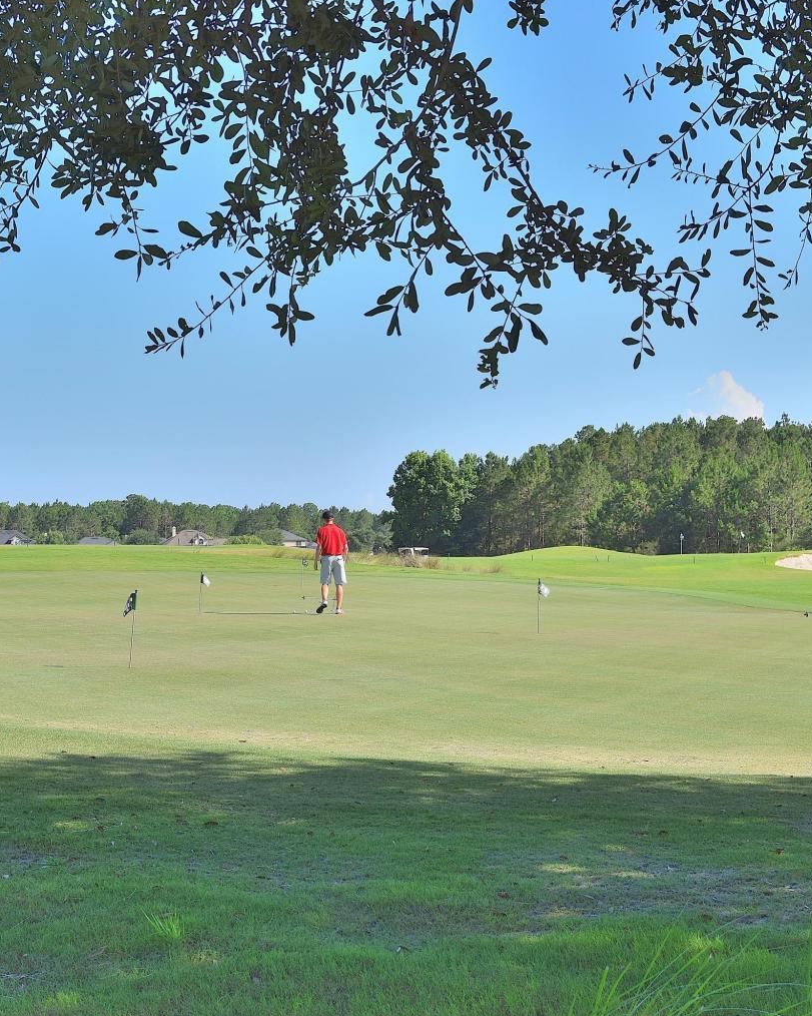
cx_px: 191
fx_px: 1923
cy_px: 505
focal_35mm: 64
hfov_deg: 23.6
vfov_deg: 29.6
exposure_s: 1/400
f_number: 10
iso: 200
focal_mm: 30
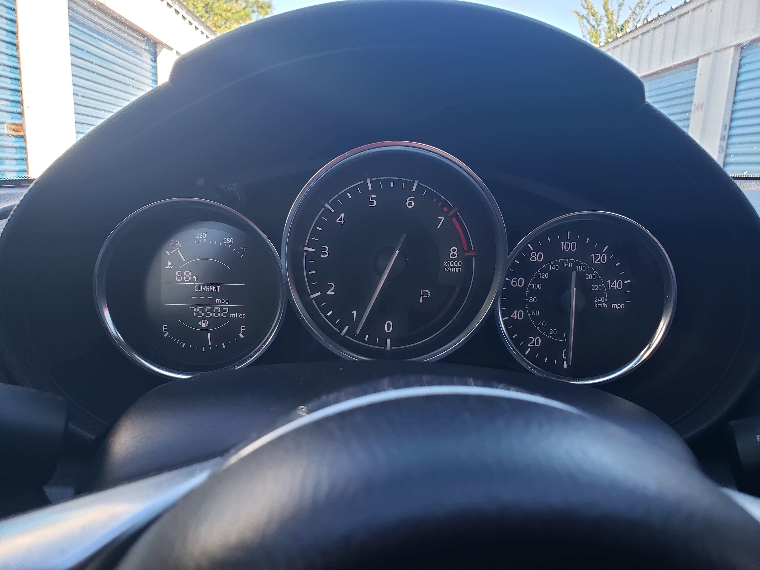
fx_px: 571
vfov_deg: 53.1
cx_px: 380
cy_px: 285
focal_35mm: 26
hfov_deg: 67.3
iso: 80
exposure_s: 1/50
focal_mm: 4.3
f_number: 2.4
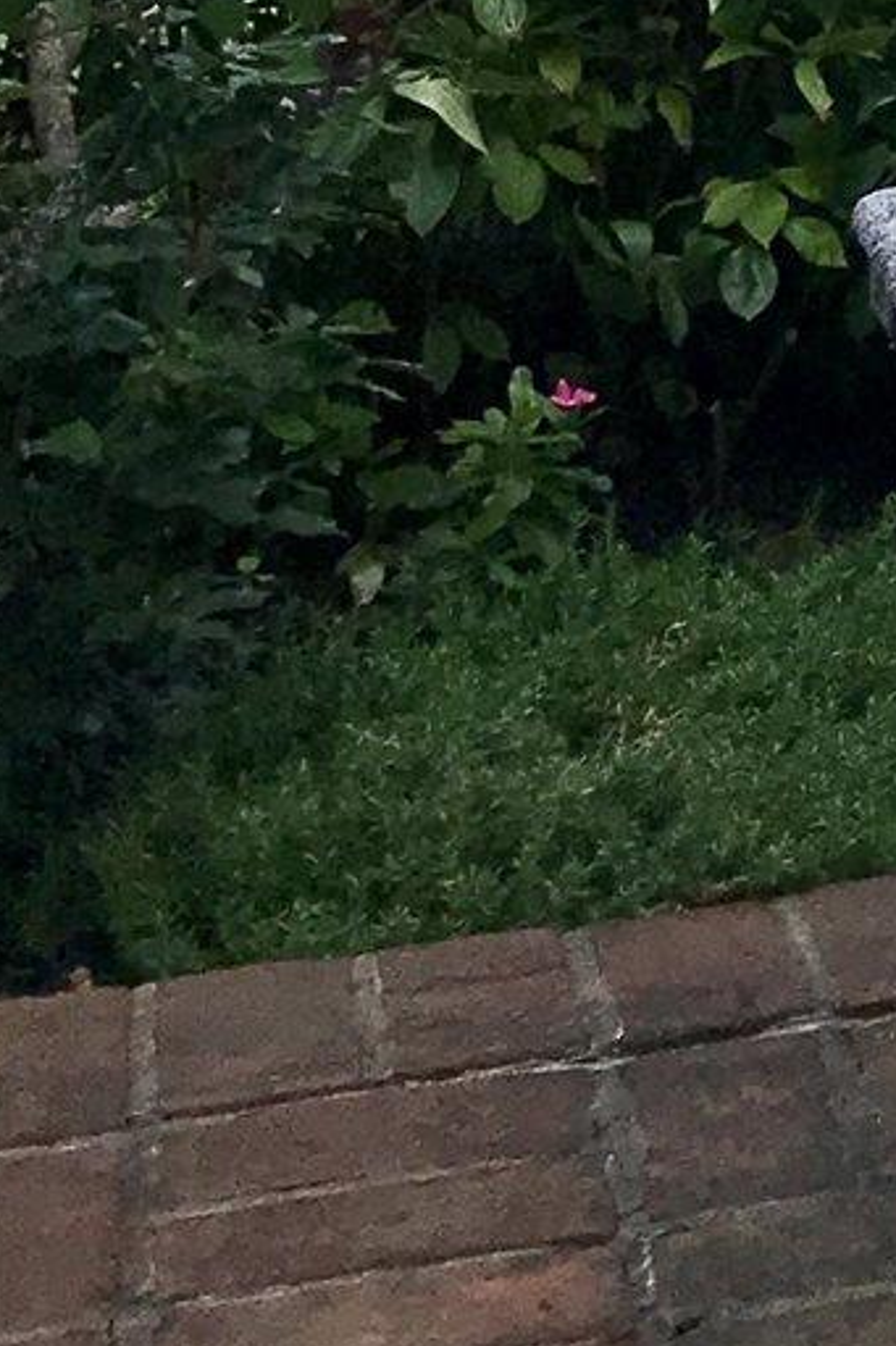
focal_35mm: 131
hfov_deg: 9.2
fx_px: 4894
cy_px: -1078
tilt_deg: +1.3
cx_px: 2252
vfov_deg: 13.9
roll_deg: -0.4
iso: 20
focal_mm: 3.99
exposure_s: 1/812
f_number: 1.8
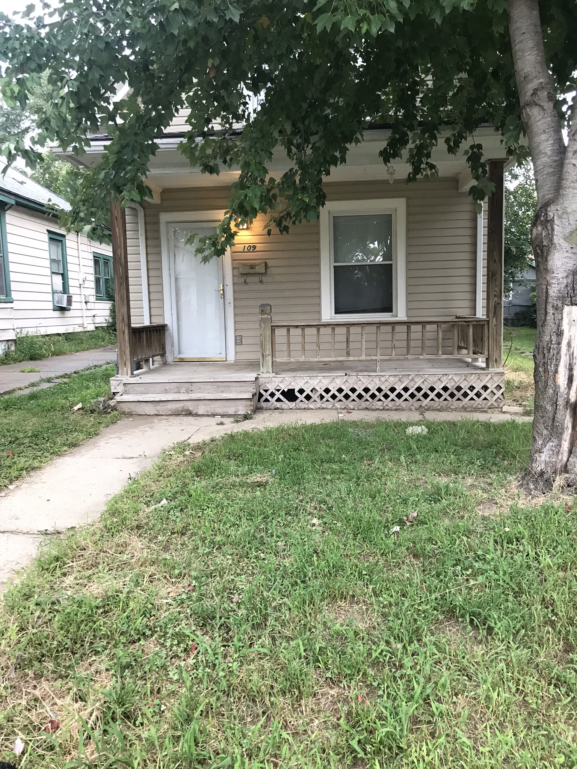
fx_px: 622
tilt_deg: -5.0
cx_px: 288
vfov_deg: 63.4
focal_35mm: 28
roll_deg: +2.0
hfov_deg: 49.7
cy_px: 384
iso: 32
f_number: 1.8
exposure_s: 1/30
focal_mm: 3.99
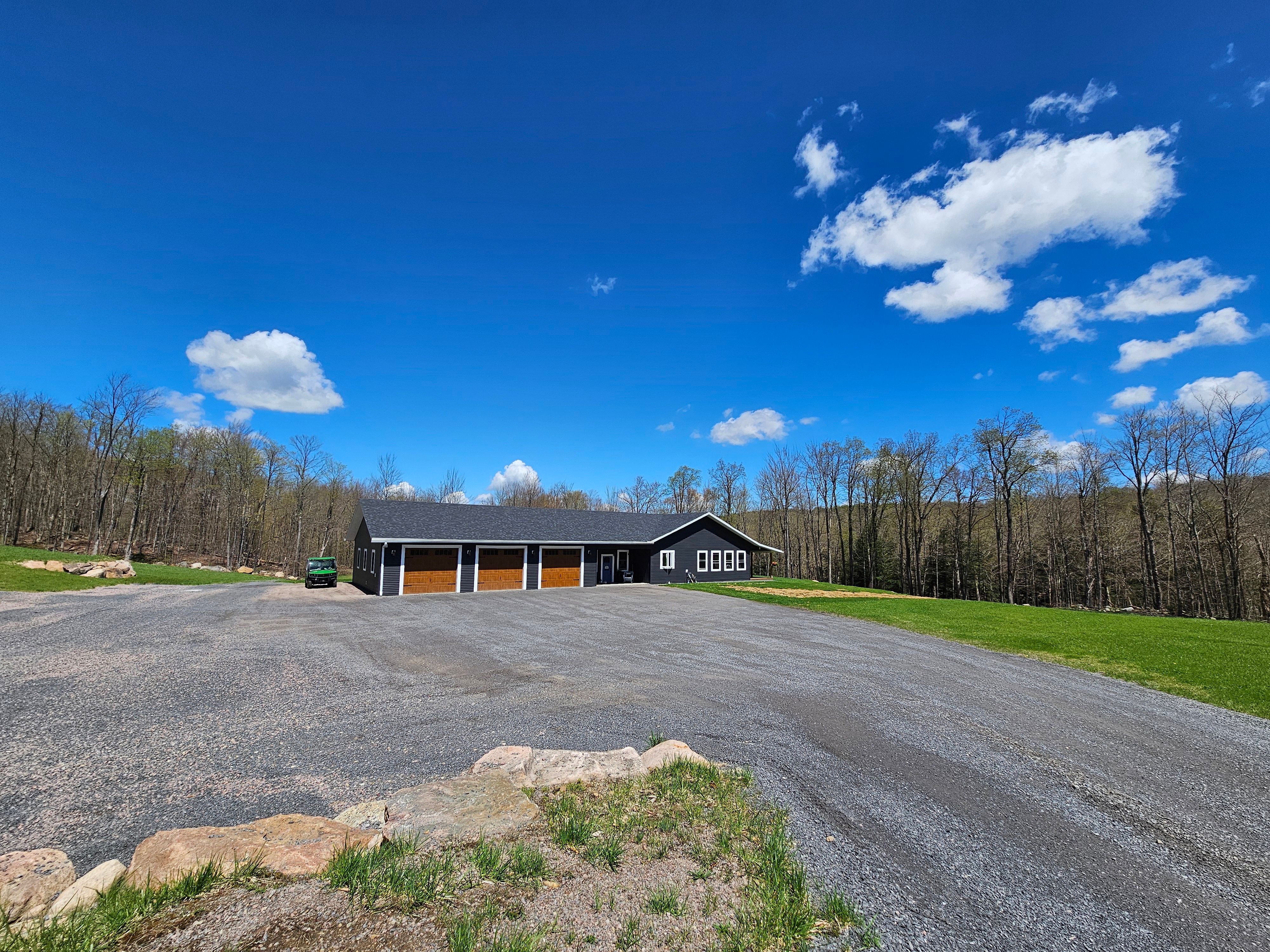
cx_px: 635
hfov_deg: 106.2
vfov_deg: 89.9
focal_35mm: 13
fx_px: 477
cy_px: 476
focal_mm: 2.2
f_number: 2.2
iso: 50
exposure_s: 1/2961
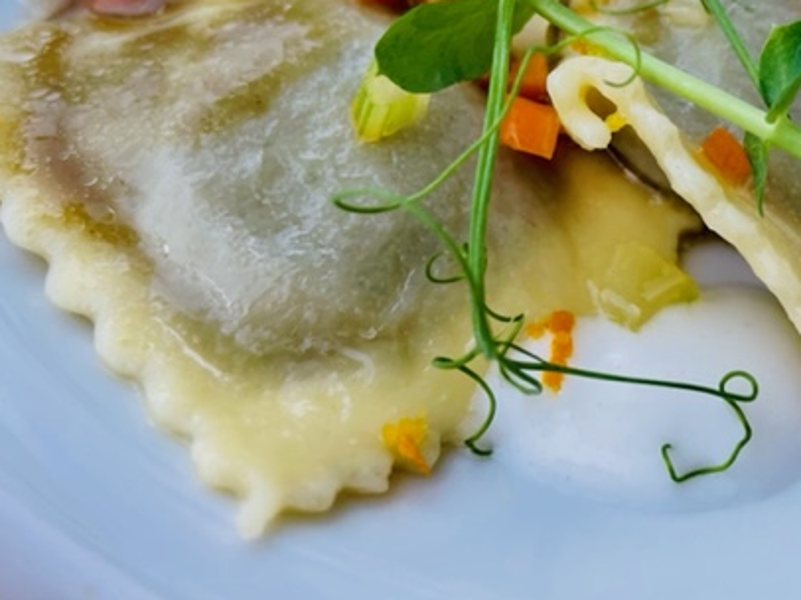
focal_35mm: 41
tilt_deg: -55.8
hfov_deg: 45.0
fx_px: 948
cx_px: 548
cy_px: 134
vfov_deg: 34.2
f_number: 1.6
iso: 32
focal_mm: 4.2
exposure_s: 1/842
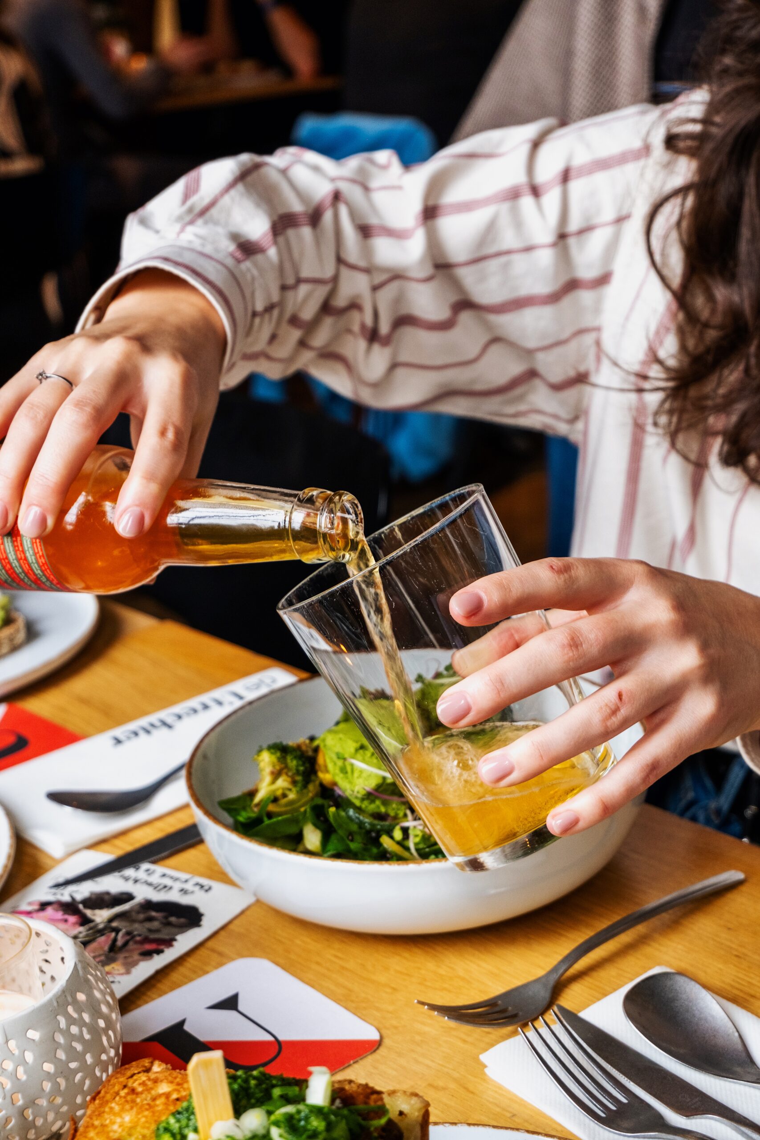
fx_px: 1836
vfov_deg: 34.5
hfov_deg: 23.4
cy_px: 570
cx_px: 380
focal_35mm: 58
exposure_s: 1/60
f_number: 5.2
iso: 500
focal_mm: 38.5
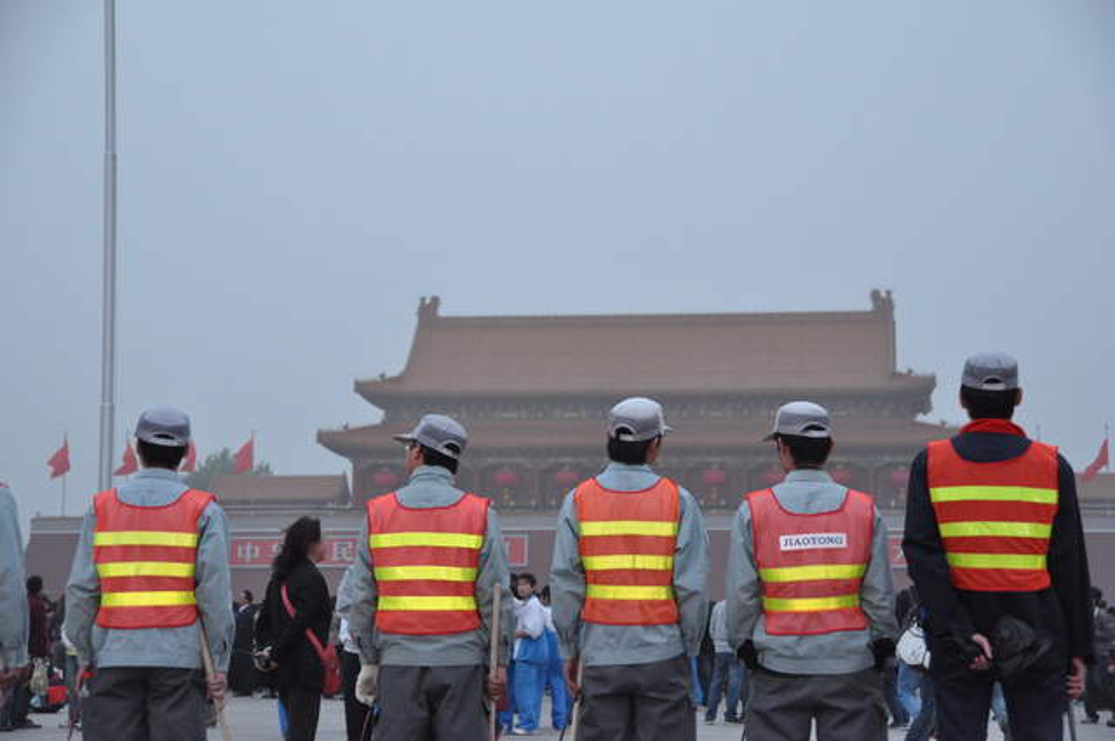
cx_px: 558
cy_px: 370
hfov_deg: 24.2
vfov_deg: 16.2
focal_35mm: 84
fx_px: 2598
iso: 2800
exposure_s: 1/250
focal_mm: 56
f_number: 4.8
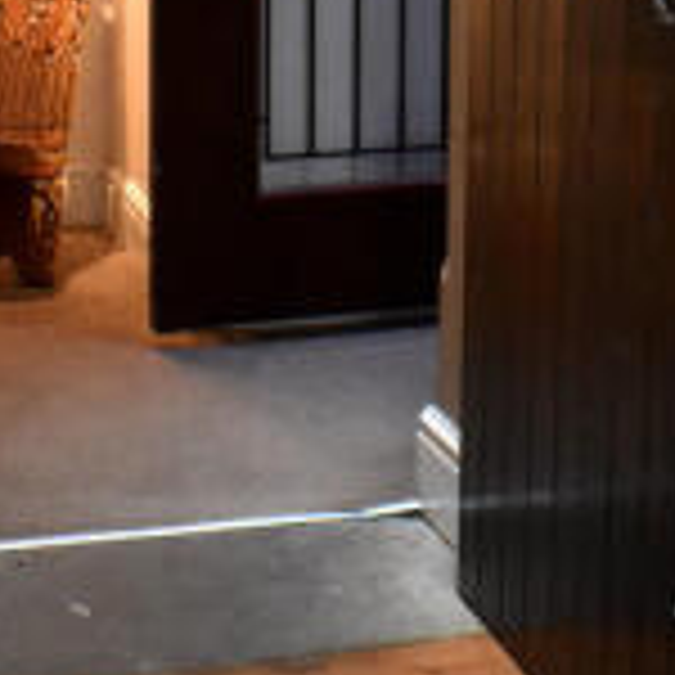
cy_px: -92
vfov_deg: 16.2
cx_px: 385
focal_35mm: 104
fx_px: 2294
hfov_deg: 16.7
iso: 3200
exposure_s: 1/50
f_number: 4.5
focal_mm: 28
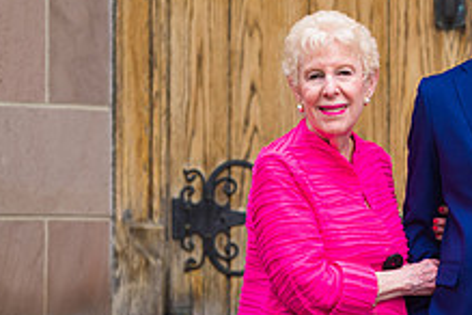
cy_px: 92
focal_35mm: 323
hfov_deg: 6.3
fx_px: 4235
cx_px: 541
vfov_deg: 4.3
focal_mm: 122
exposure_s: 1/200
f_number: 4
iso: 400
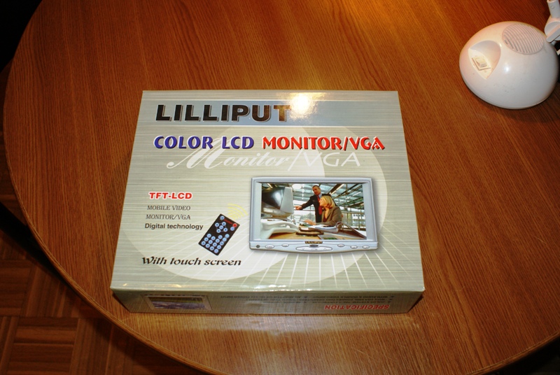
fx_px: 514
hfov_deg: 57.2
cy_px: 188
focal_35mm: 33
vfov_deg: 40.1
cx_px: 280
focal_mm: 22
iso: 400
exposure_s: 1/60
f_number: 5.6
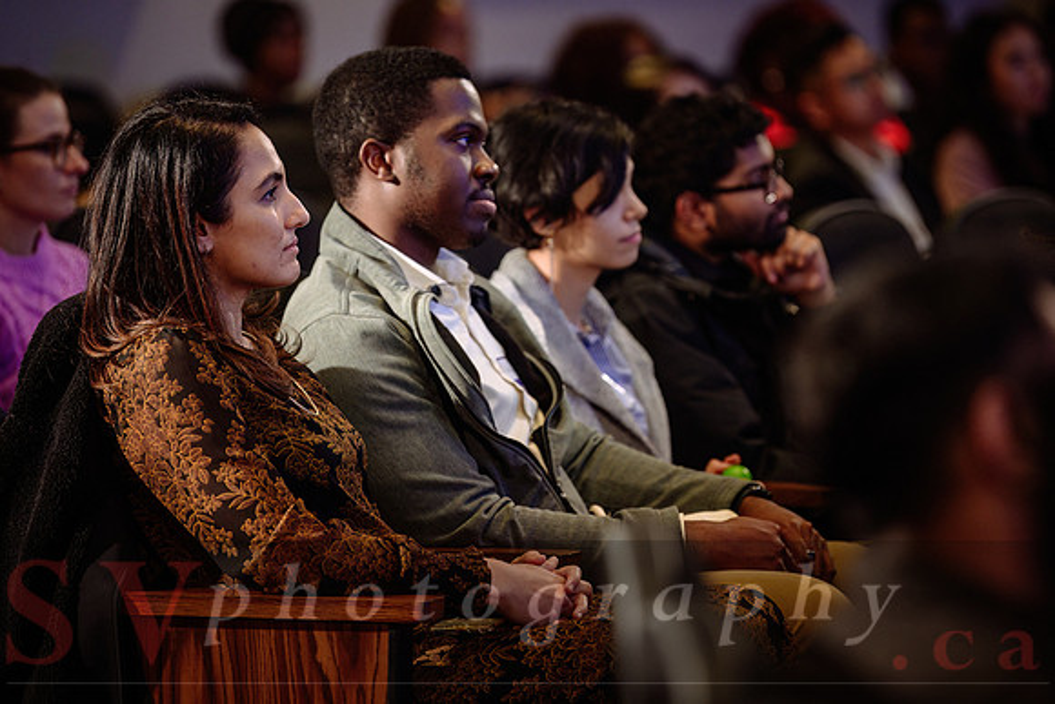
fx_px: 6140
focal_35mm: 209
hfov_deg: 9.8
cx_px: 572
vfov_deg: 6.6
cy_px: 294
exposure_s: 1/60
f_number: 2.8
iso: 1600
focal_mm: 180
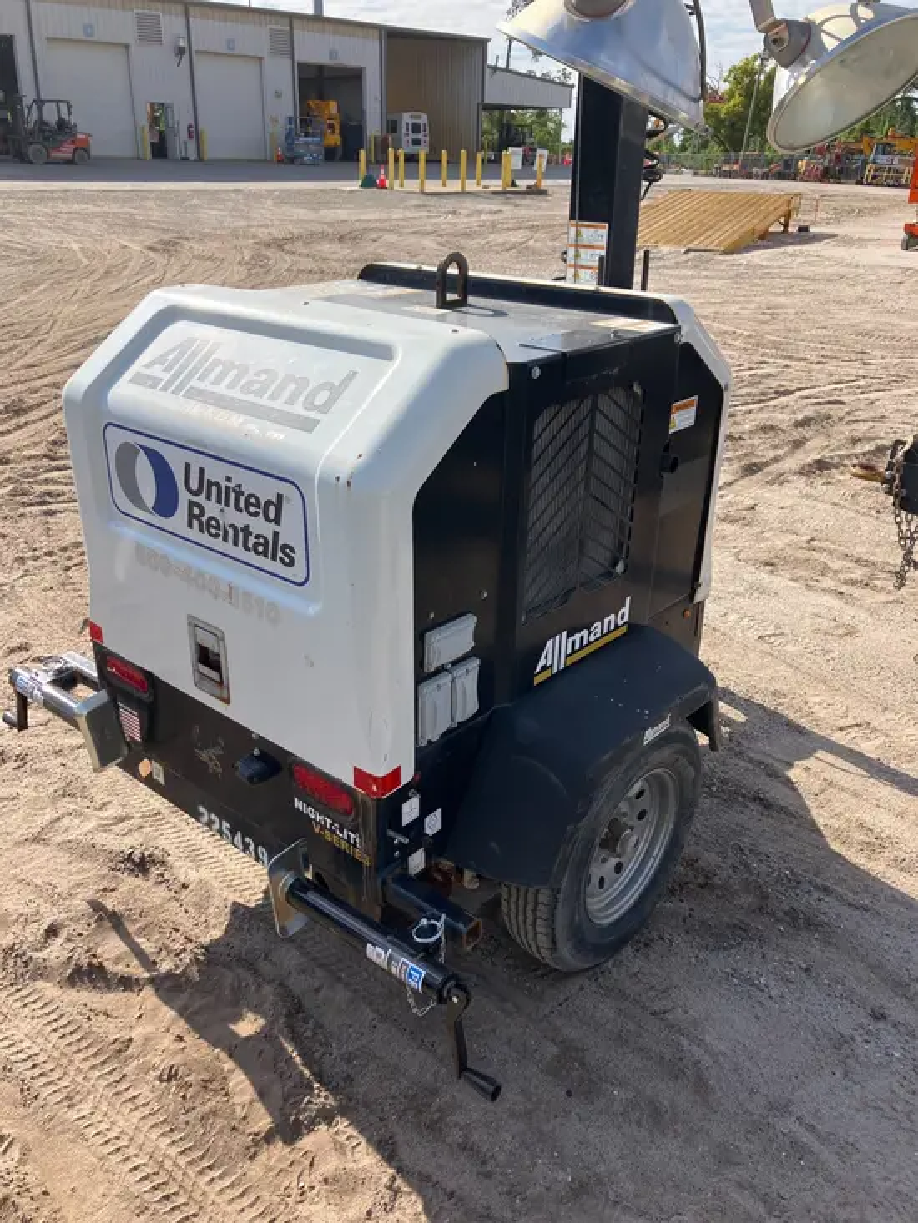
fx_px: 990
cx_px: 459
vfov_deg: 63.4
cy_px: 612
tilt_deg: -20.9
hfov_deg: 49.8
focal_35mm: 28
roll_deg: -2.8
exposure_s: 1/1350
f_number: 1.8
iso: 32
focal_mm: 3.99
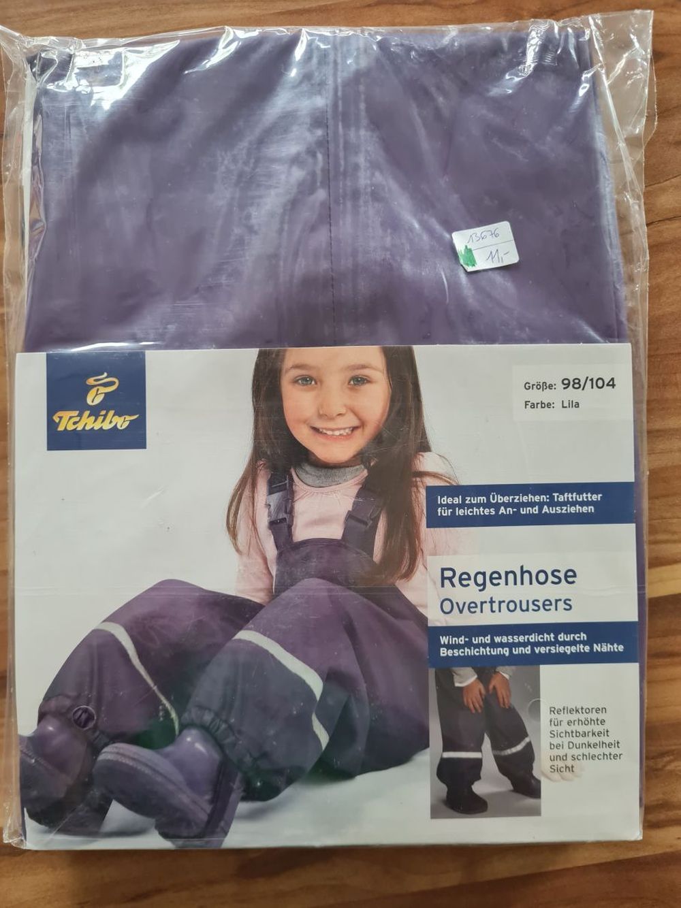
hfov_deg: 53.0
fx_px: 682
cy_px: 454
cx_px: 340
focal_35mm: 26
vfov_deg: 67.3
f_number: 1.8
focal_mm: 5.4
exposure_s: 1/100
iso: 250
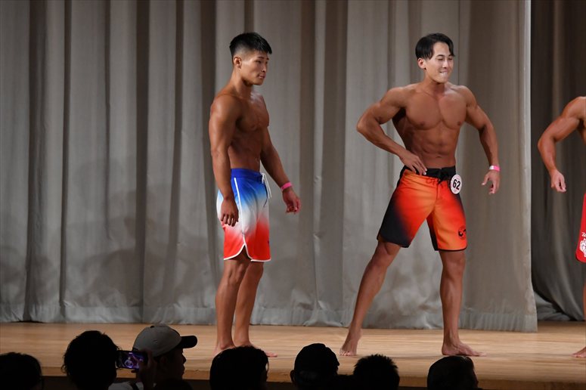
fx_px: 3905
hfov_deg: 8.6
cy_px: 195
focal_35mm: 240
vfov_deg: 5.7
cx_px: 293
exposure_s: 1/400
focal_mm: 160
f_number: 5.6
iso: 3200
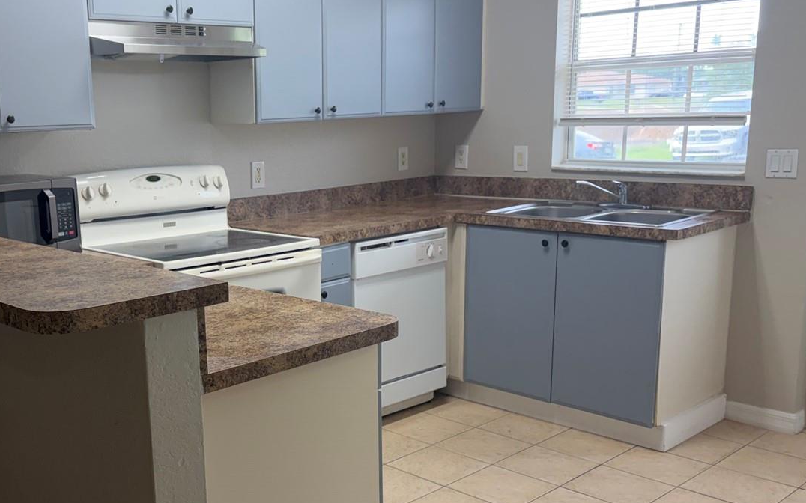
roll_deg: +2.0
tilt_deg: -11.8
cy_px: 303
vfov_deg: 31.1
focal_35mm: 41
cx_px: 248
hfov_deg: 47.2
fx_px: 900
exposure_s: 1/120
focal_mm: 5.96
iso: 100
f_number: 1.6
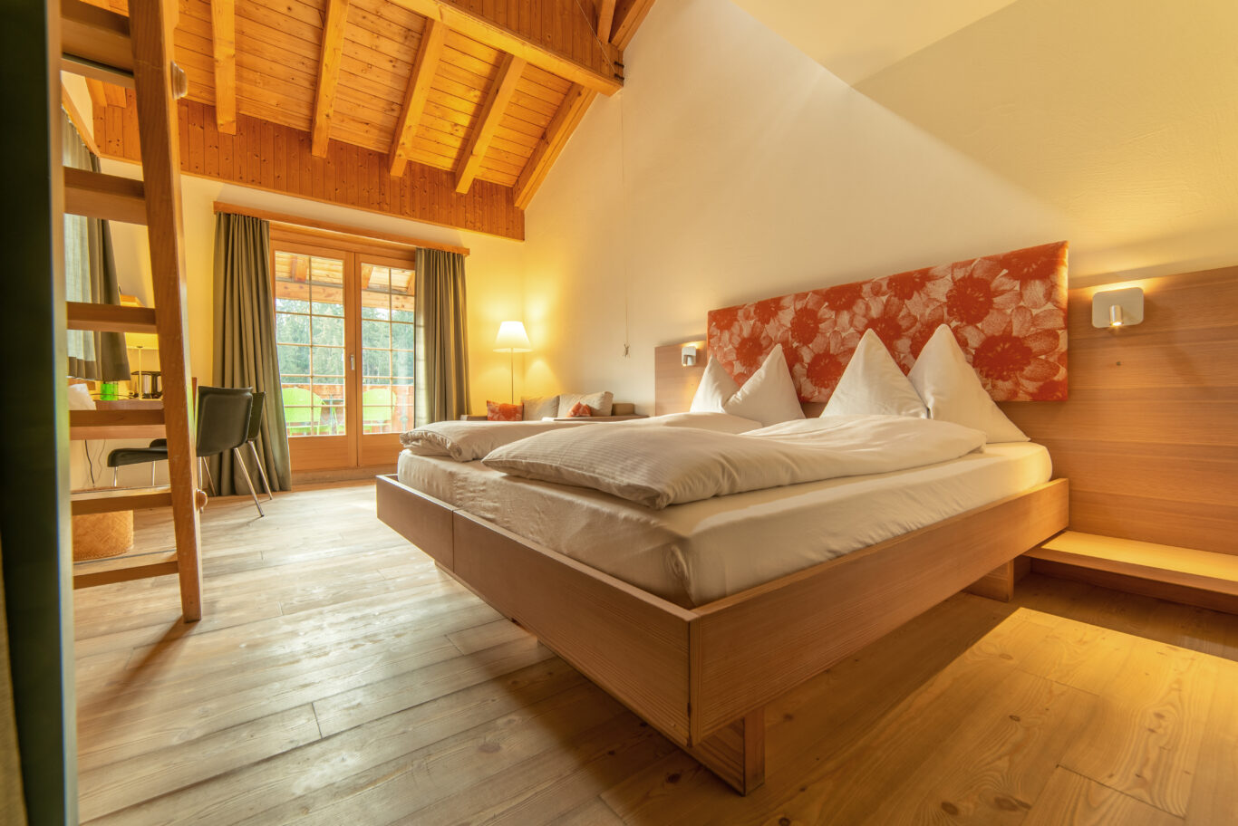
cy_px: 413
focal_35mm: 14
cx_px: 619
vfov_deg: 81.3
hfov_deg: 104.2
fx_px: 482
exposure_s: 1/4
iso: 100
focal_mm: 14
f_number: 11
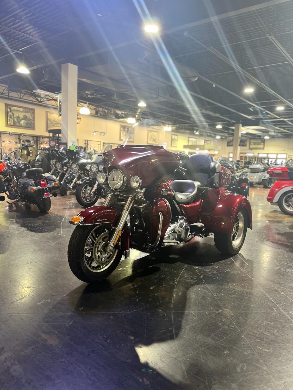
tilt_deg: -7.2
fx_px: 293
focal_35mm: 26
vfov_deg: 67.3
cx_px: 146
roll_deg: -1.6
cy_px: 195
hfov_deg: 53.1
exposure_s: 1/60
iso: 200
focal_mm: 5.1
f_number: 1.6
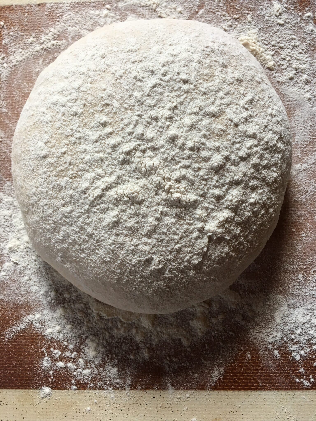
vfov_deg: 61.7
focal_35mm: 29
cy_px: 210
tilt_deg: -83.7
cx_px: 158
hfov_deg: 48.2
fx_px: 353
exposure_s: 1/33
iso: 40
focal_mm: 4.15
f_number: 2.2
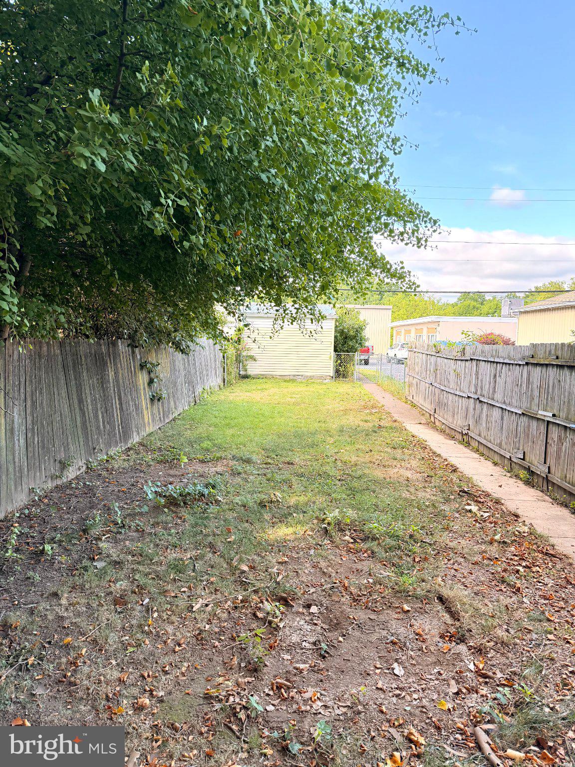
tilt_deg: -5.6
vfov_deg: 71.6
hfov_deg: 56.8
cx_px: 288
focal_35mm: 24
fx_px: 532
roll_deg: -1.3
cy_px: 384
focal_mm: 6.76
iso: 100
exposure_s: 1/433
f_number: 1.78
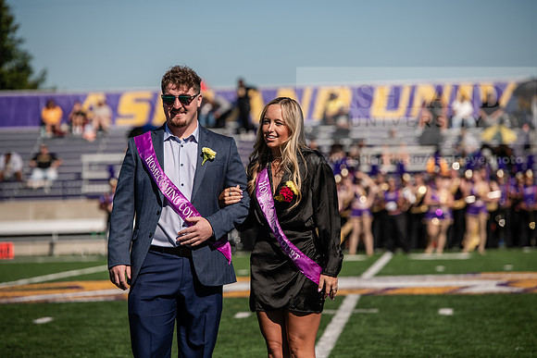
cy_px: 179
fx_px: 2686
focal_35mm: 180
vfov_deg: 7.6
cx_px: 268
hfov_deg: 11.4
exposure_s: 1/640
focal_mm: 180
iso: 50
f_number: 4.5
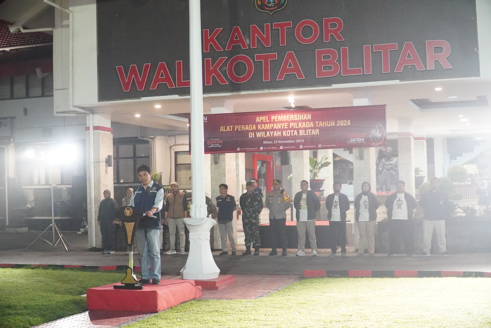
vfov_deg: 28.1
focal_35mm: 48
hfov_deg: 41.1
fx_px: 655
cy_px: 164
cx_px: 246
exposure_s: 1/100
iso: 12800
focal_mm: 32
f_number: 4
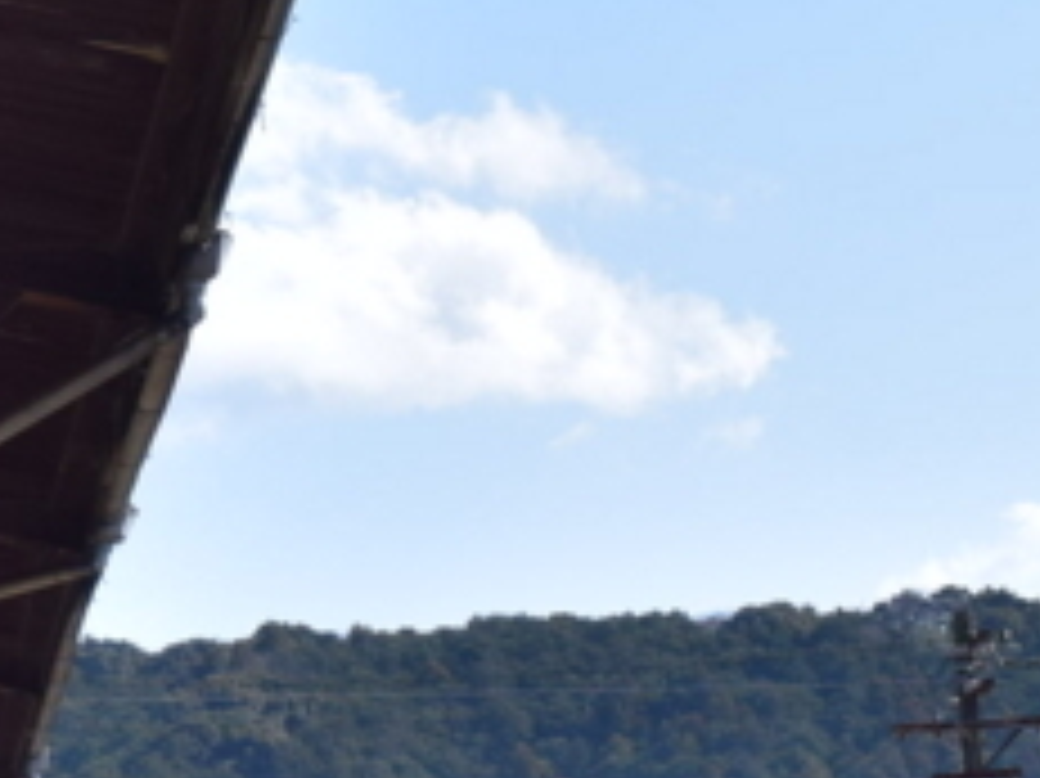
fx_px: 5375
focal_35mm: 179
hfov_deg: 10.4
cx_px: -878
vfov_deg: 8.2
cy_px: 917
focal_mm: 28
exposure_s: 1/500
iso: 400
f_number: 11
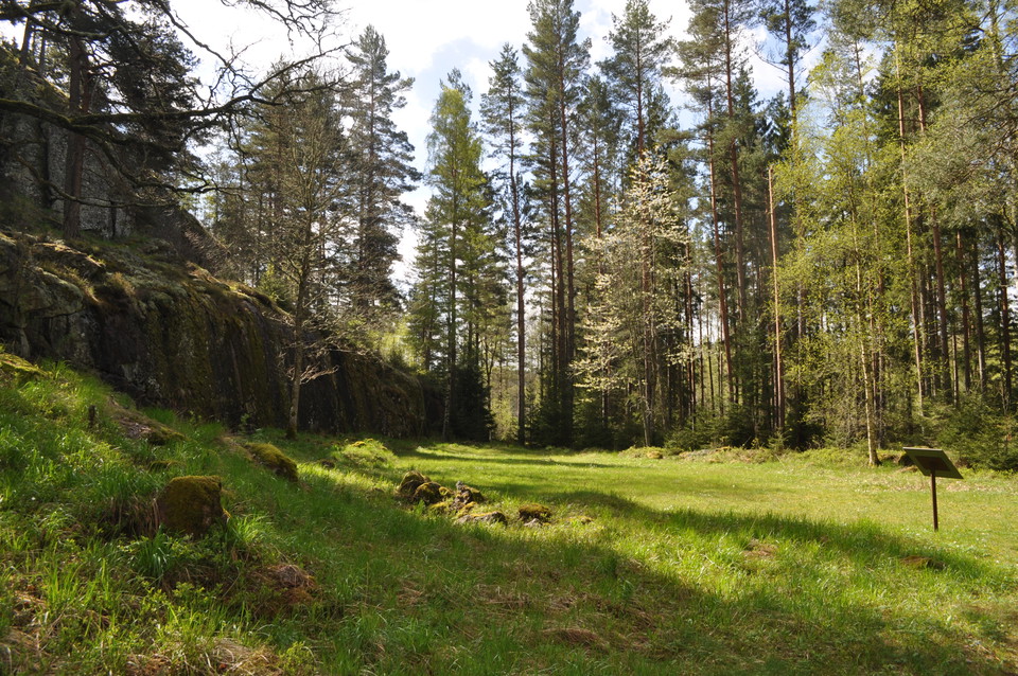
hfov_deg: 67.4
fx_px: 763
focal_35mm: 27
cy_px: 338
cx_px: 509
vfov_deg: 47.8
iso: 200
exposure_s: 1/200
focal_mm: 18
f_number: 8
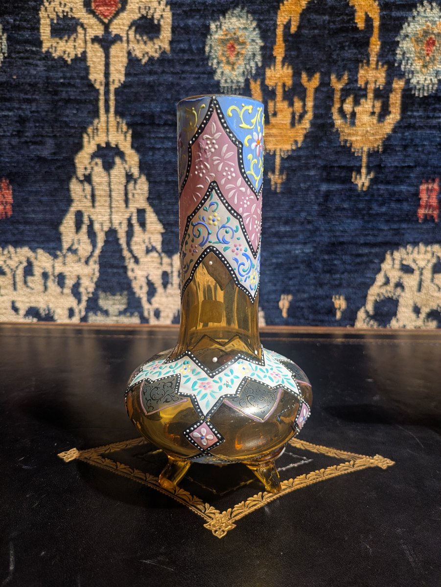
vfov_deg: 69.4
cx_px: 220
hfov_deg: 54.9
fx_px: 424
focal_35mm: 25
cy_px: 294
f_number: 1.89
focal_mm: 5.43
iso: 75
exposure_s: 1/50
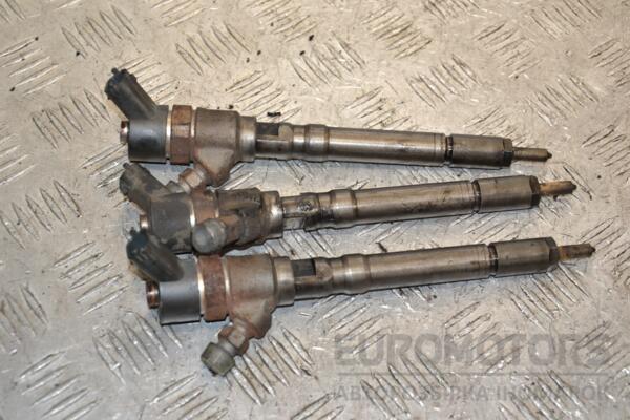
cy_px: 210
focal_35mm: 57
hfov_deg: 35.1
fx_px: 997
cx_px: 315
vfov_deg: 23.8
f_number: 5
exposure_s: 1/160
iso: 800
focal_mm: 38
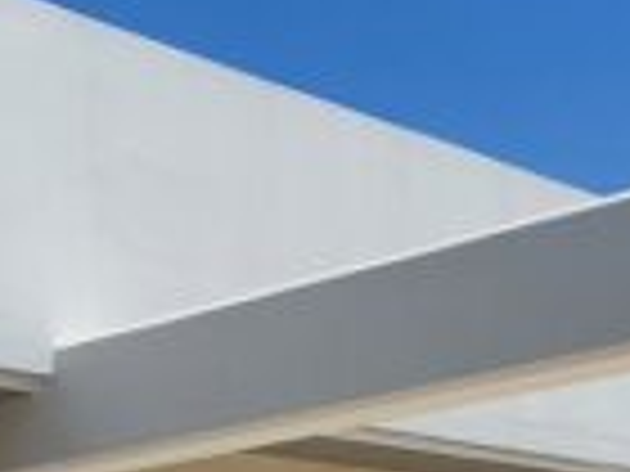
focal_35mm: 110
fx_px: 2002
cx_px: 500
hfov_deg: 17.7
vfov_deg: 12.4
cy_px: 823
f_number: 2.2
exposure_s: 1/2268
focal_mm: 1.91
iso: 50
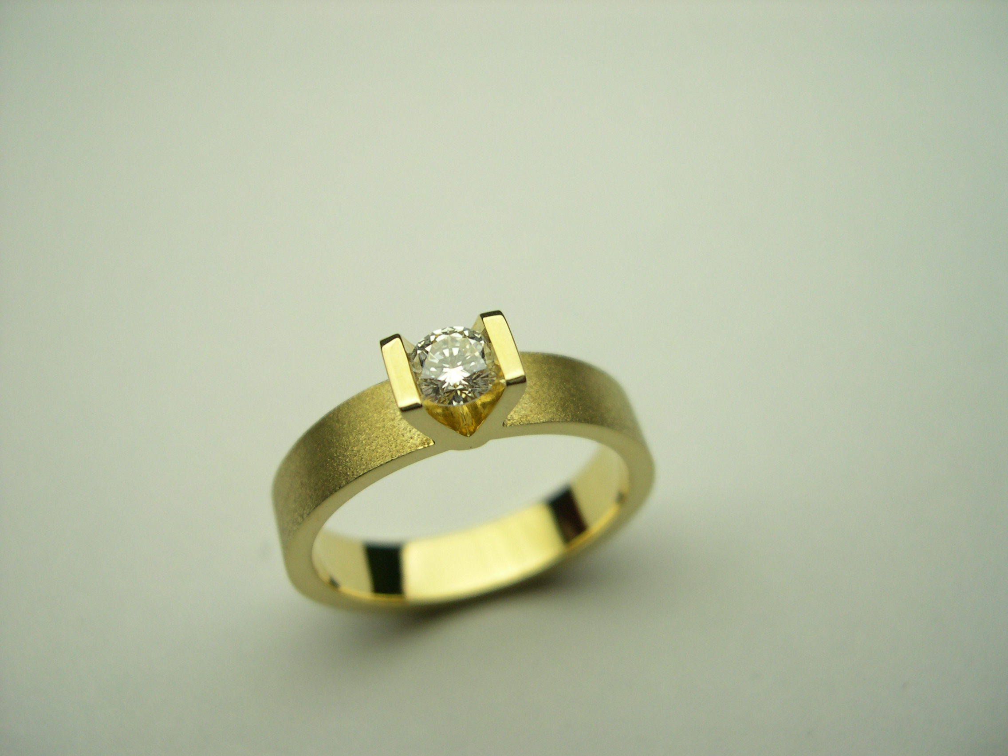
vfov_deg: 37.7
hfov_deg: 49.0
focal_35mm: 38
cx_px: 504
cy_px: 378
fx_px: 1107
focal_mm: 8
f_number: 2.8
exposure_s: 1/333
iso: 100
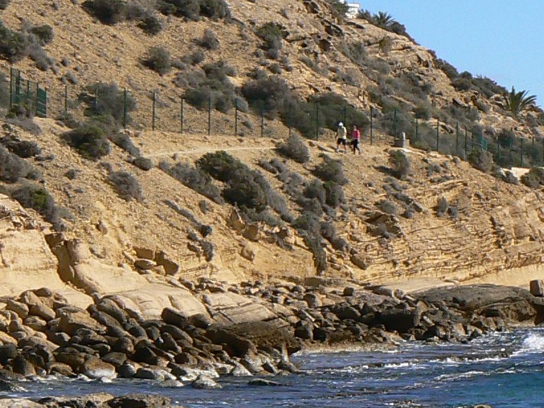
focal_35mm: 264
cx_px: 402
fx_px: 4149
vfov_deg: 5.6
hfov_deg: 7.5
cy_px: 240
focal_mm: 12.9
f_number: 6.3
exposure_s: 1/500
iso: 80
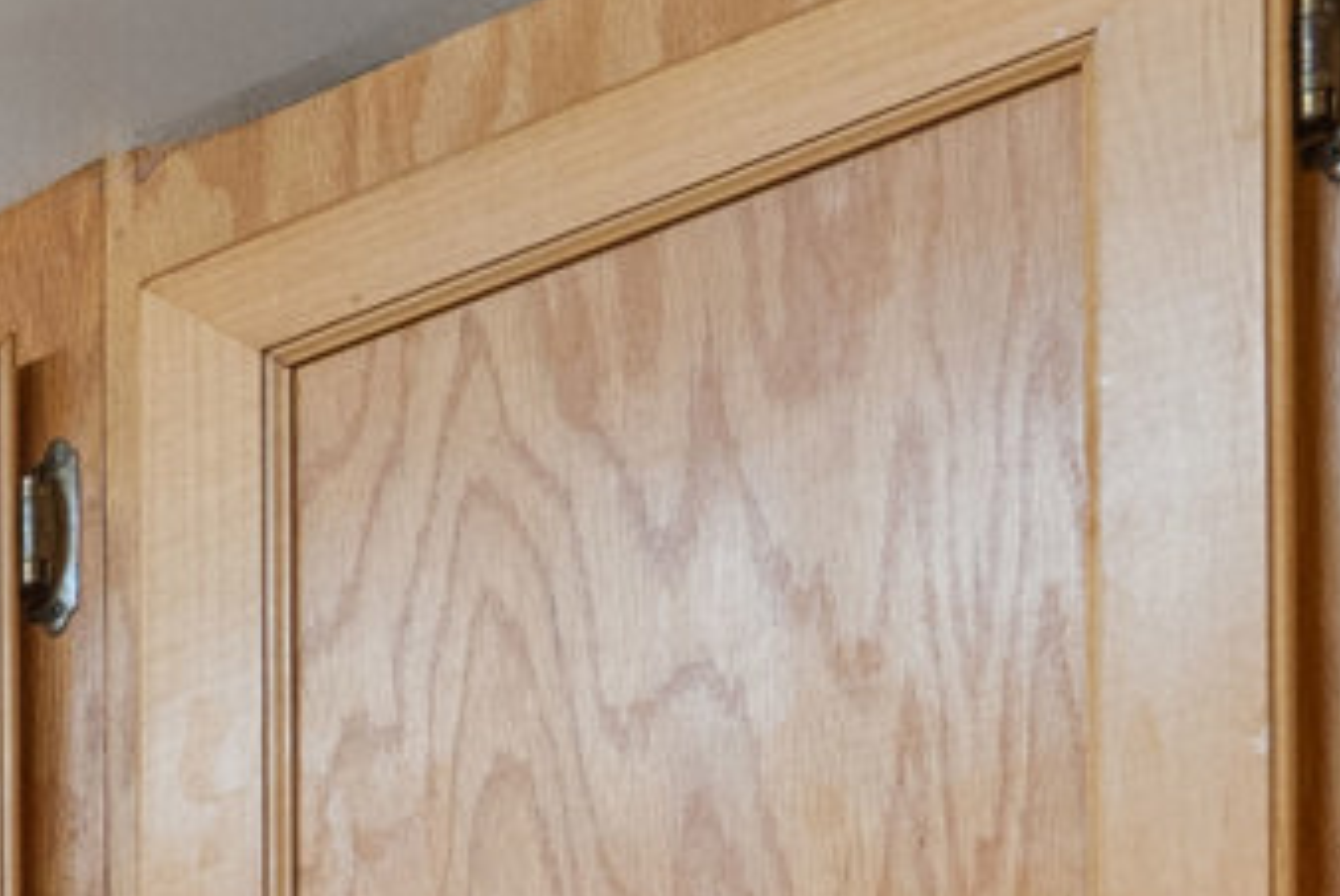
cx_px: -2950
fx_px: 4955
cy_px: 2666
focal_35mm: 133
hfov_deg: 10.1
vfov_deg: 8.6
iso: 500
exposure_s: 1/1.25
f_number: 8
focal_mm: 18
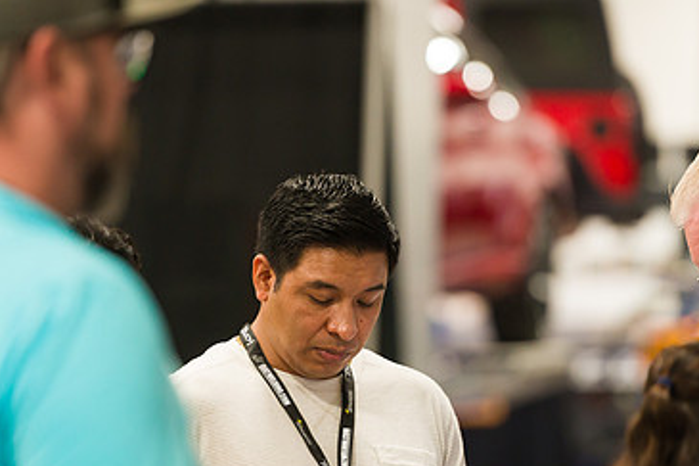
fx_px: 6171
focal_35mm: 318
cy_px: 293
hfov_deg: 6.5
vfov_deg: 4.3
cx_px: 372
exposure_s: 1/125
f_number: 3.2
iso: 2000
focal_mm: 200
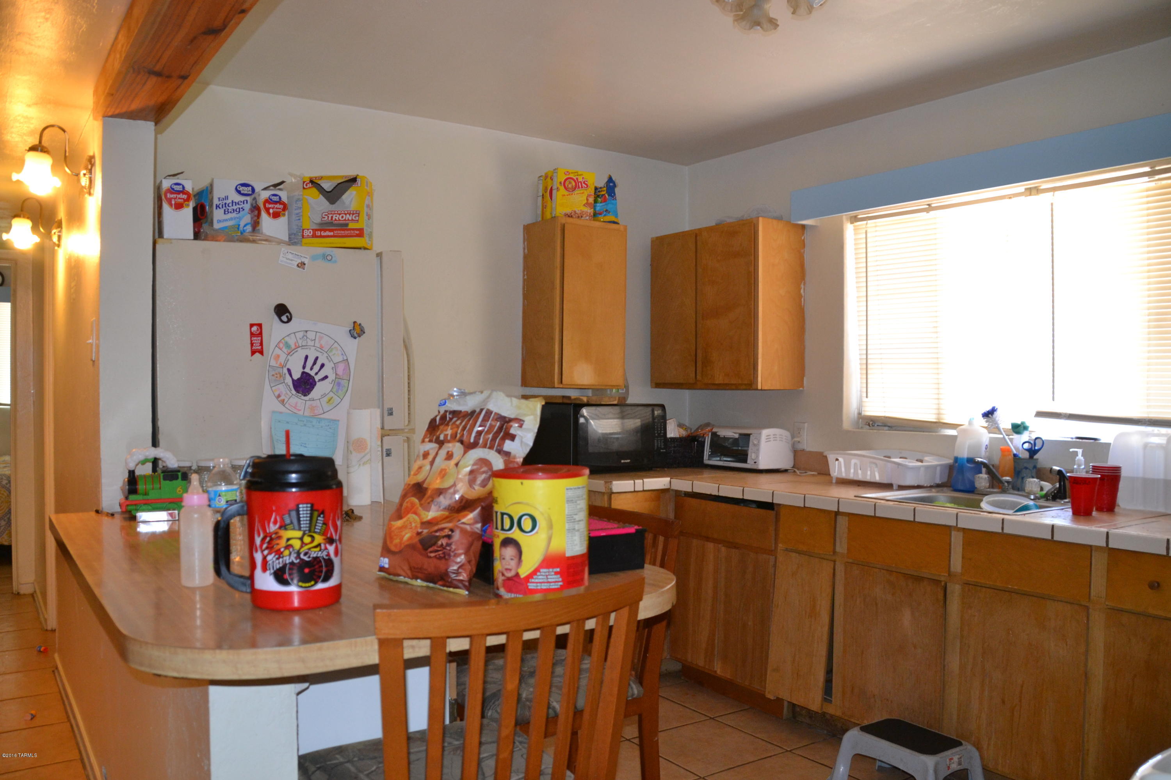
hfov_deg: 67.4
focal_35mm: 27
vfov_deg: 47.9
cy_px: 390
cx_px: 586
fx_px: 878
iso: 720
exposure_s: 1/60
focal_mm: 18
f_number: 3.5
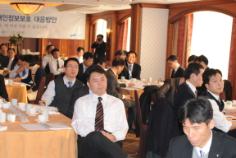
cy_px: 82
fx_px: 511
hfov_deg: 26.0
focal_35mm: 78
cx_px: 100
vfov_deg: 17.5
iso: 200
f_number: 3.5
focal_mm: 30
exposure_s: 1/60
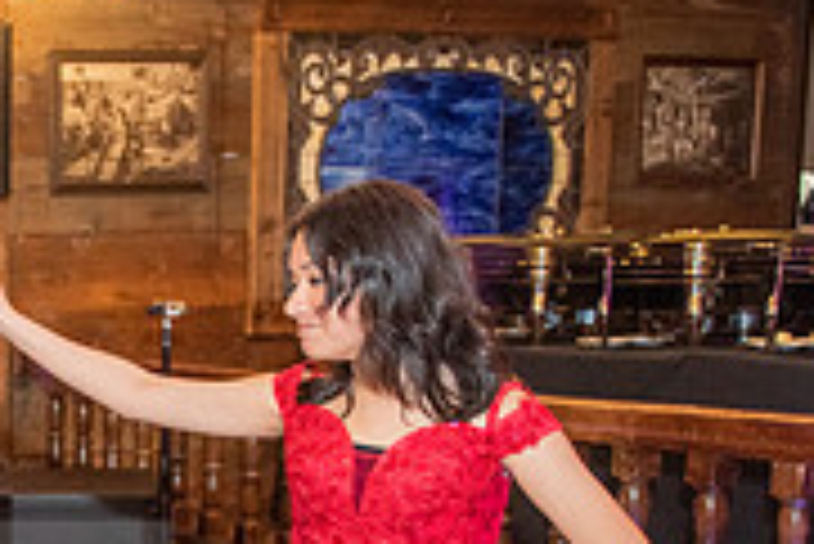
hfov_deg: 23.6
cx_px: -207
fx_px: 1742
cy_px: 627
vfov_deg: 17.1
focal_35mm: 77
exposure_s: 1/160
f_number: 2.8
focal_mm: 24
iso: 1250
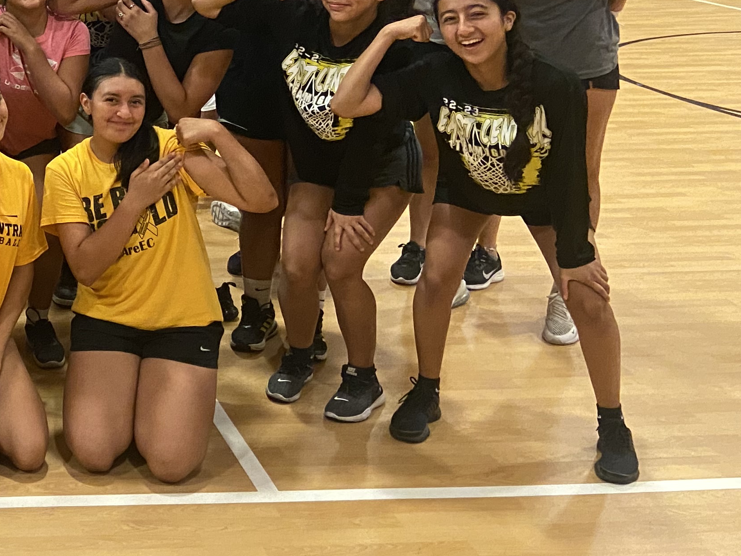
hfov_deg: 27.3
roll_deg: +1.2
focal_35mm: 63
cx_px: -134
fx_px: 1349
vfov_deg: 22.2
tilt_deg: -6.6
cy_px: -24
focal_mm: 4.25
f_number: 1.8
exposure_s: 1/40
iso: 500
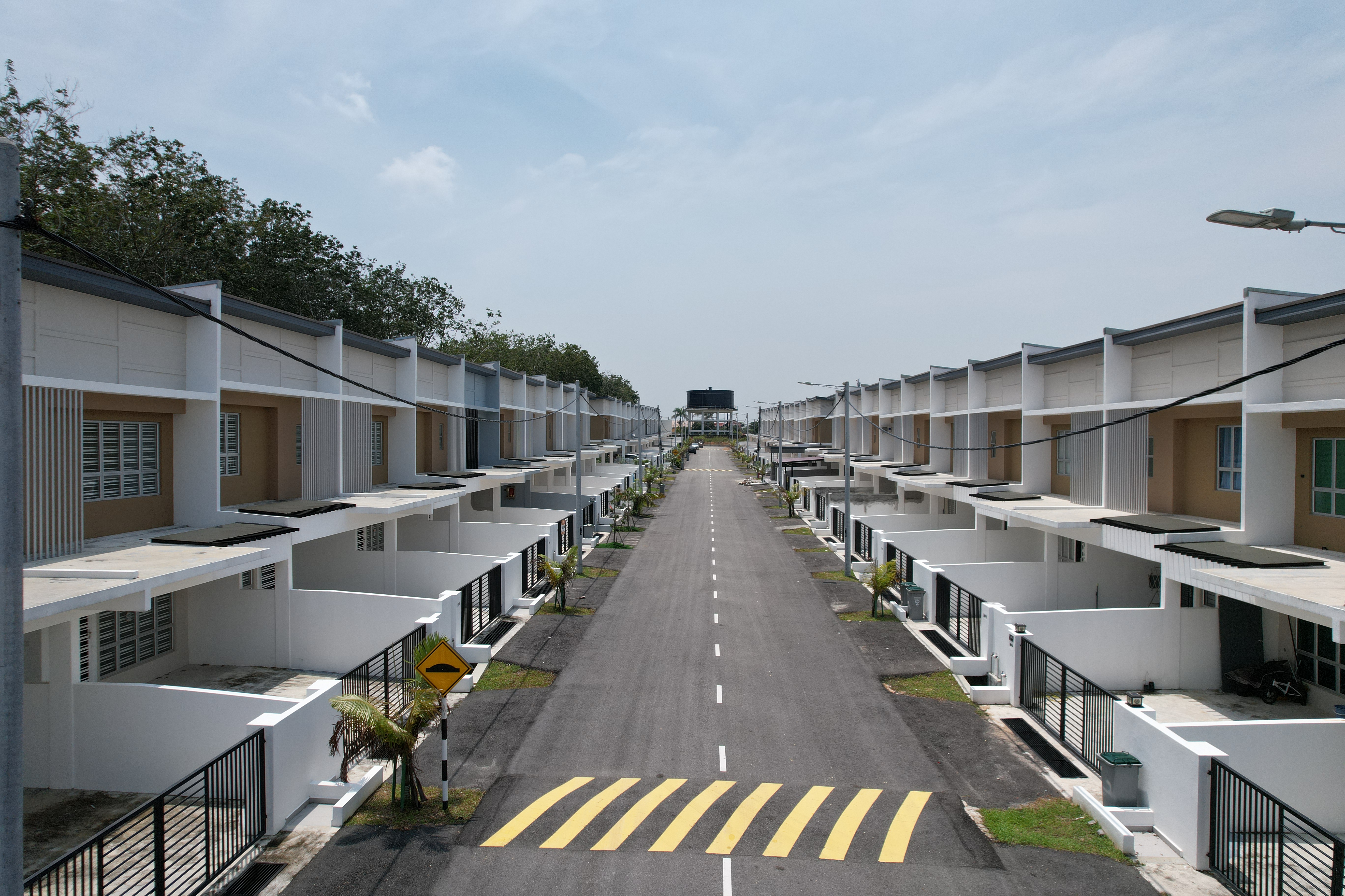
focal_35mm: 22
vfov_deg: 57.2
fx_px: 822
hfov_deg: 78.6
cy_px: 448
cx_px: 672
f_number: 2.8
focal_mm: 8.38
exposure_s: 1/3200
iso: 100
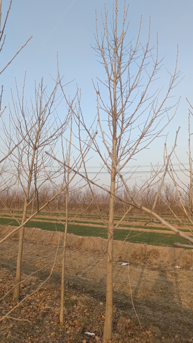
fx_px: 237
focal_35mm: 26
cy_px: 165
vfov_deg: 71.9
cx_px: 102
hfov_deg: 44.4
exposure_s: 1/229
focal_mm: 5.59
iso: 100
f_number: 1.88
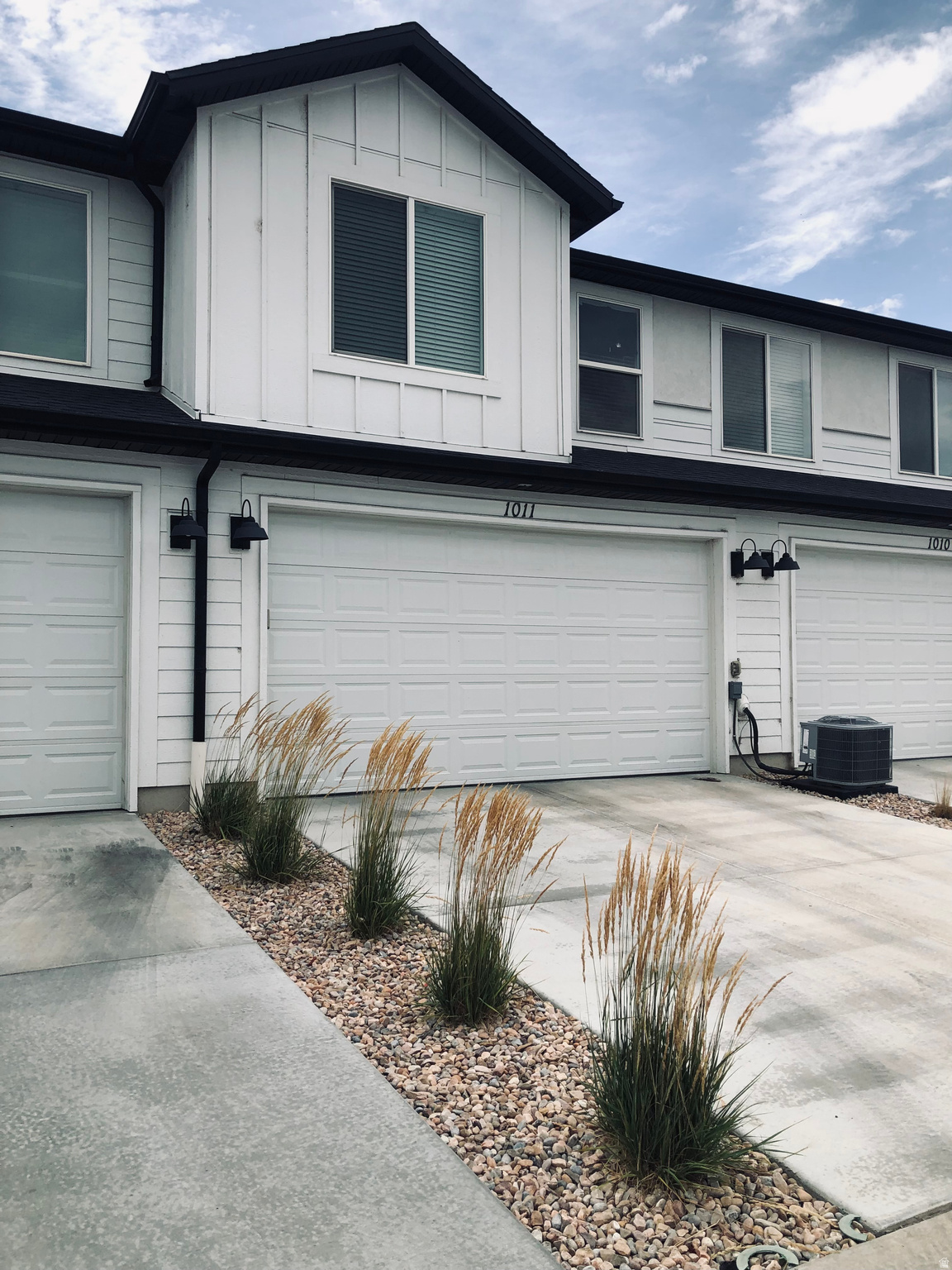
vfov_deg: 63.4
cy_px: 635
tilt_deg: +3.1
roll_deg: +0.9
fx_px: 1027
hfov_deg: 49.7
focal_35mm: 28
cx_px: 476
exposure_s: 1/1043
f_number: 1.8
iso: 20
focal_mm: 3.99
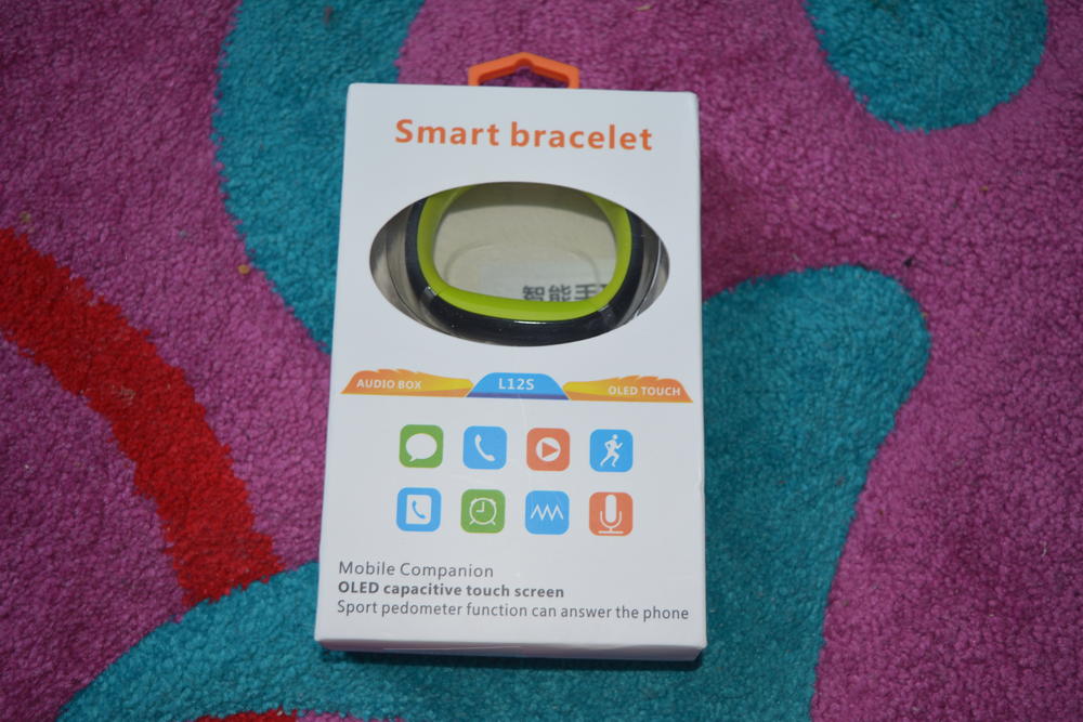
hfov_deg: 49.5
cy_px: 361
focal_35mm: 39
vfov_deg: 34.2
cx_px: 542
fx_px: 1173
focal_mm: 26
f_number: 4
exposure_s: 1/30
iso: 200
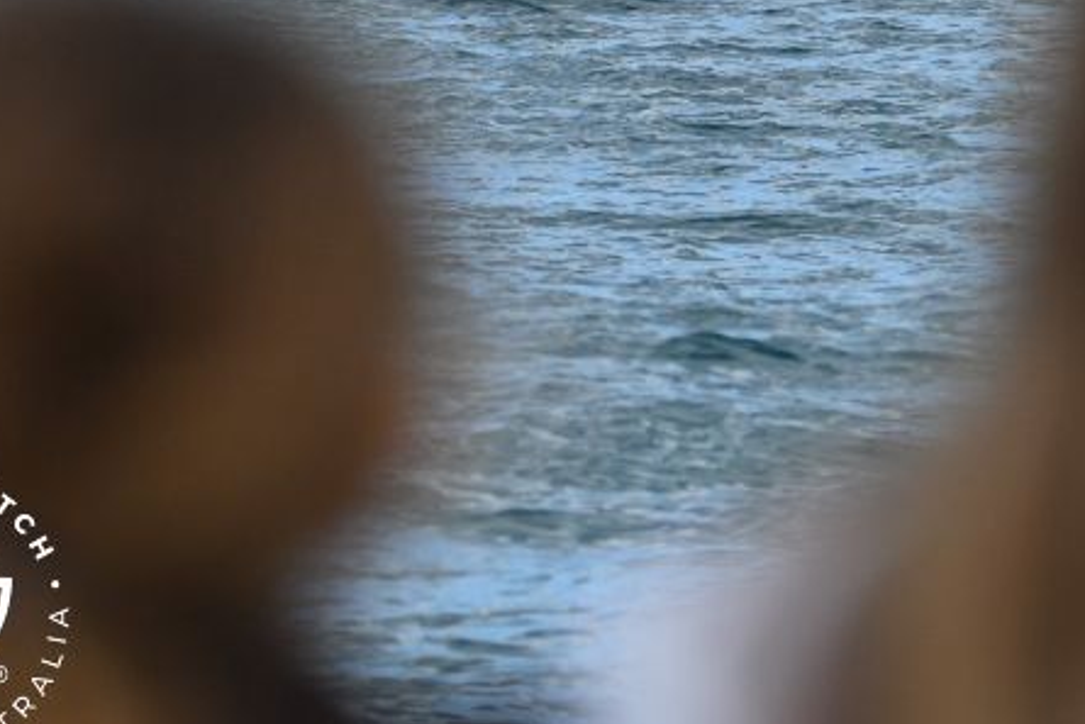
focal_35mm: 431
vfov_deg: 3.2
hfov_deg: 4.8
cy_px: 126
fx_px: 12993
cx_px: 744
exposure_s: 1/8000
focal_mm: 240
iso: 1250
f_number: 5.6
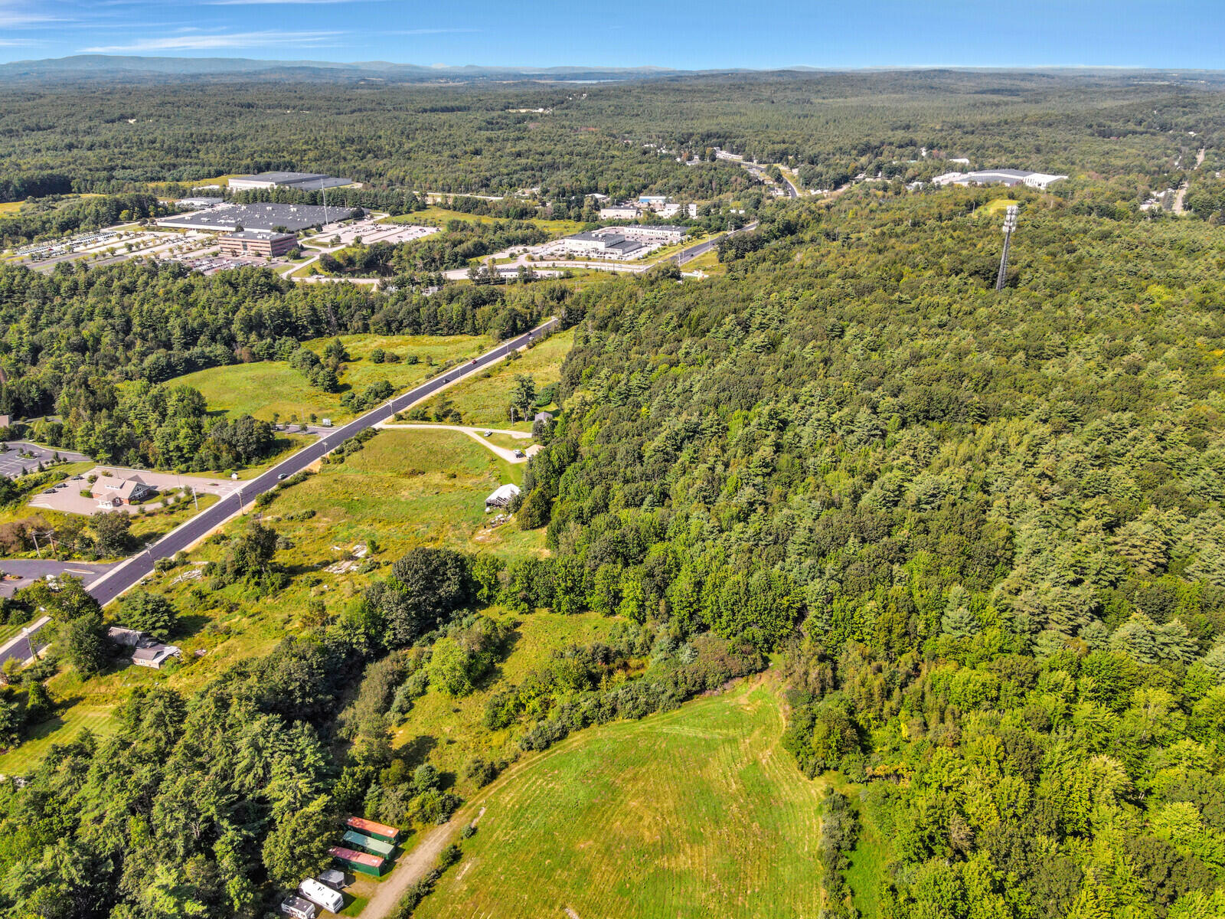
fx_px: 849
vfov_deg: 56.8
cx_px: 612
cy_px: 460
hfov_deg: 71.6
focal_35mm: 24
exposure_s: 1/800
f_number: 2.8
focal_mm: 4.5
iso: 200
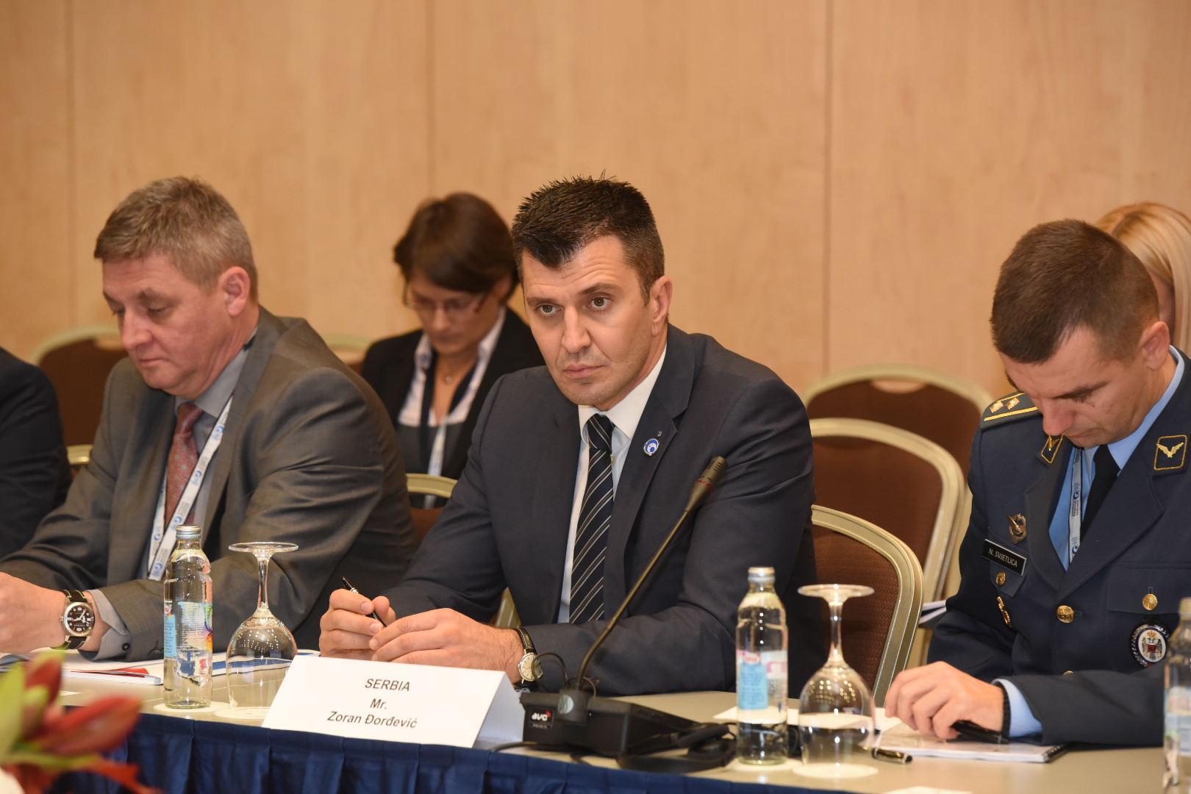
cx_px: 596
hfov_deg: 13.7
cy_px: 397
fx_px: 4962
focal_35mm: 150
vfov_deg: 9.1
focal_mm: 150
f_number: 5.6
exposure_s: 1/80
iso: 3200
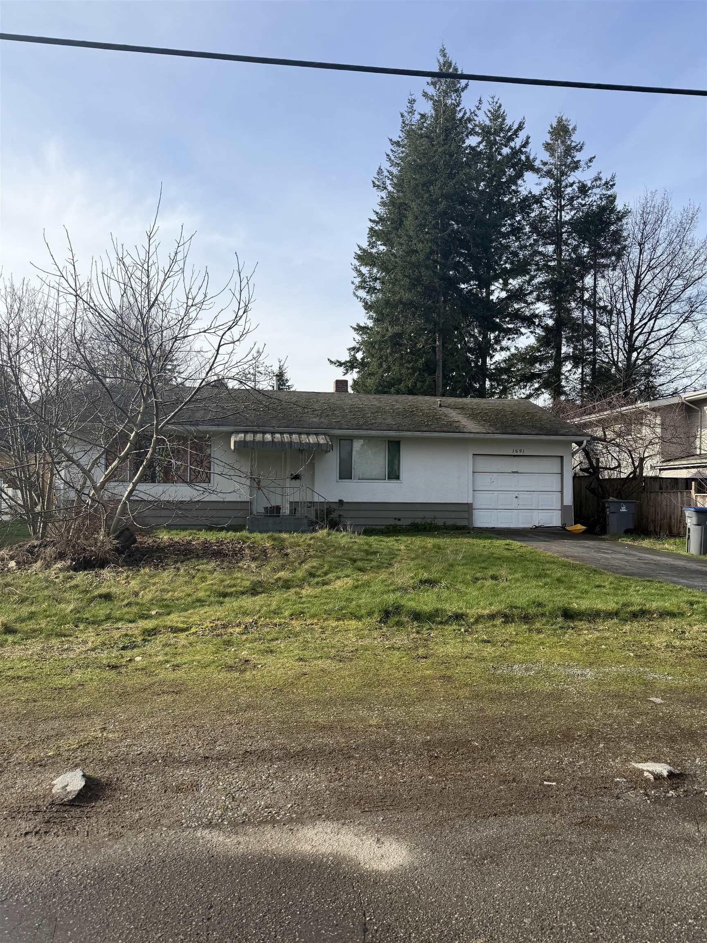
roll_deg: -1.7
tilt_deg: +3.7
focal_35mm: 24
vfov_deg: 71.6
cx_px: 354
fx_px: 654
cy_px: 472
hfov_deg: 56.8
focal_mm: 6.76
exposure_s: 1/2801
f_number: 1.78
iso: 80
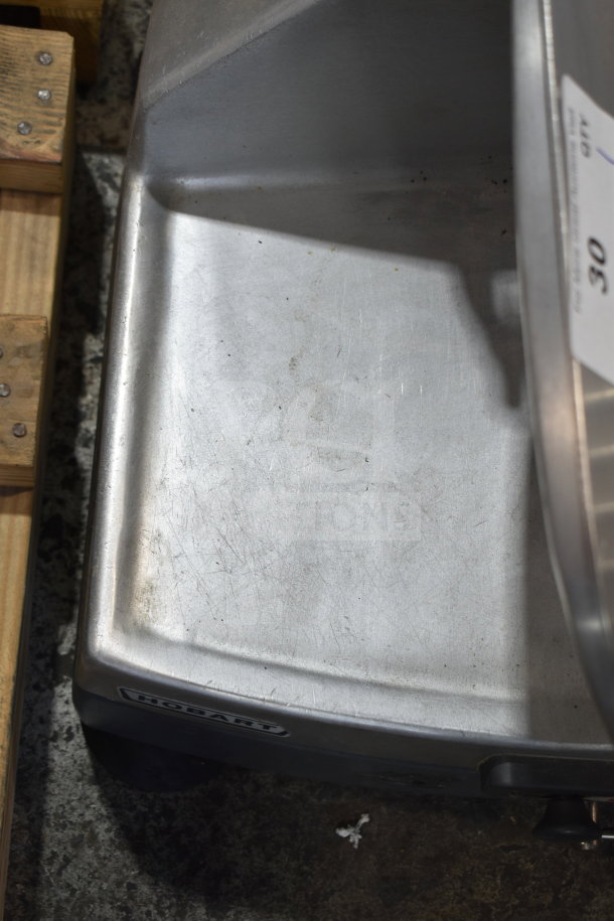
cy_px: 460
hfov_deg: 25.1
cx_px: 307
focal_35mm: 54
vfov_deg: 36.9
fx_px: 1381
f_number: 4.8
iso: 280
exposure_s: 1/60
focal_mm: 36
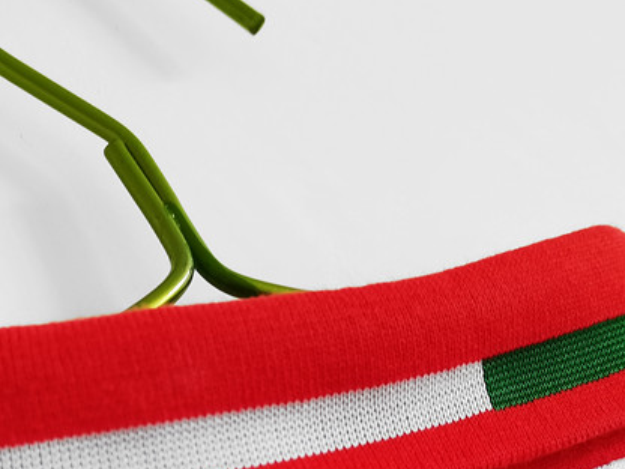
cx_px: 150
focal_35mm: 77
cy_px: 522
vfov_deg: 18.4
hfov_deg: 25.0
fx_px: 1390
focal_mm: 5.58
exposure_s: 1/50
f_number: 1.8
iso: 160
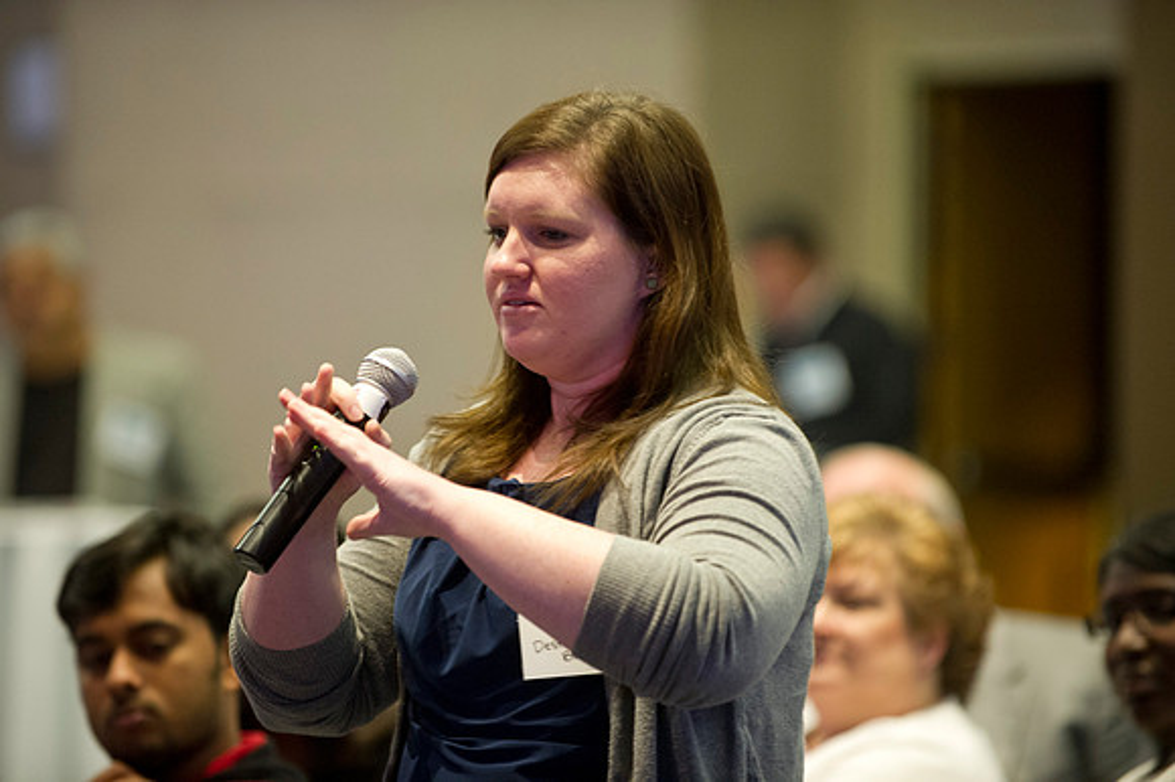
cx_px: 588
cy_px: 391
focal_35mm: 200
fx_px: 6524
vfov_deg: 6.9
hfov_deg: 10.3
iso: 2500
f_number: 2.8
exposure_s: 1/60
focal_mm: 200
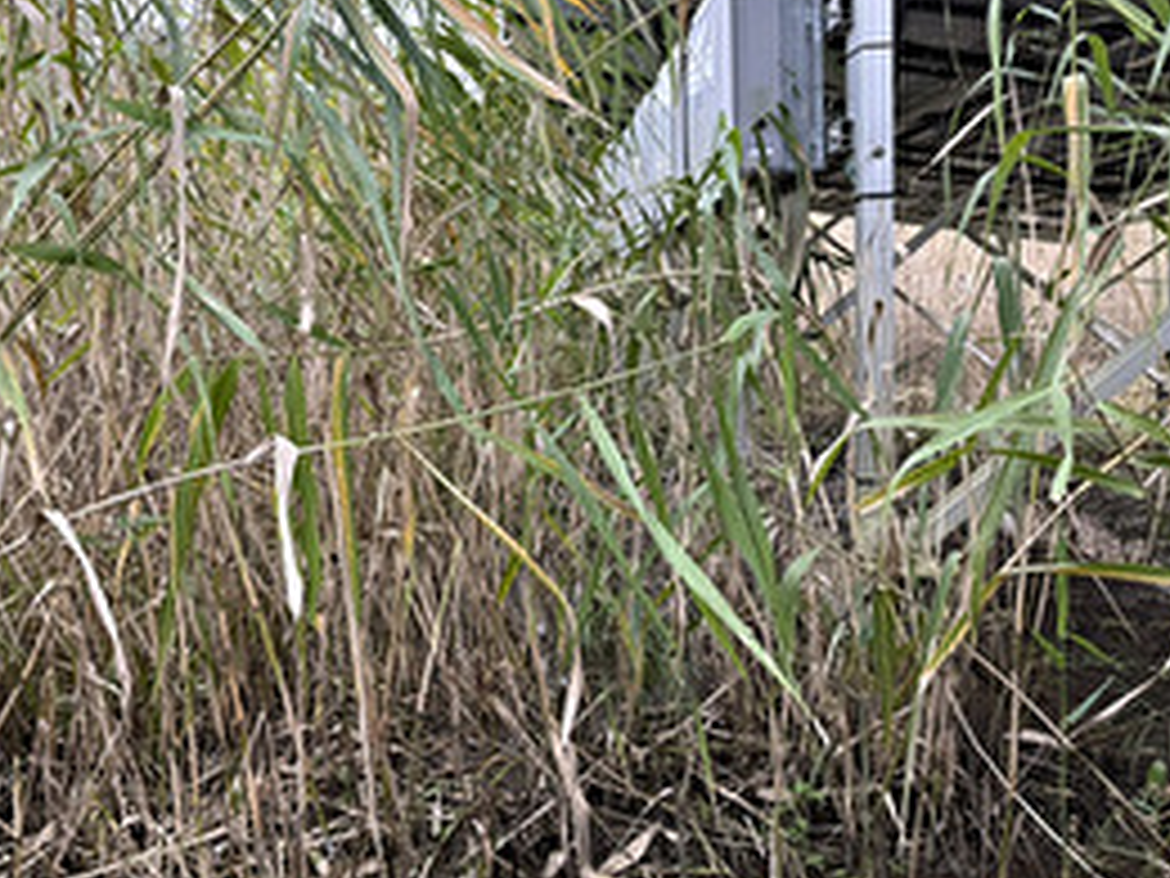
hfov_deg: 53.1
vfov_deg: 41.8
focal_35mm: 34
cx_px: 405
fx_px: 1149
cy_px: 405
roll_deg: +1.2
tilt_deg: -6.1
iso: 80
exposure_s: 1/504
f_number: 1.78
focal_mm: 6.76
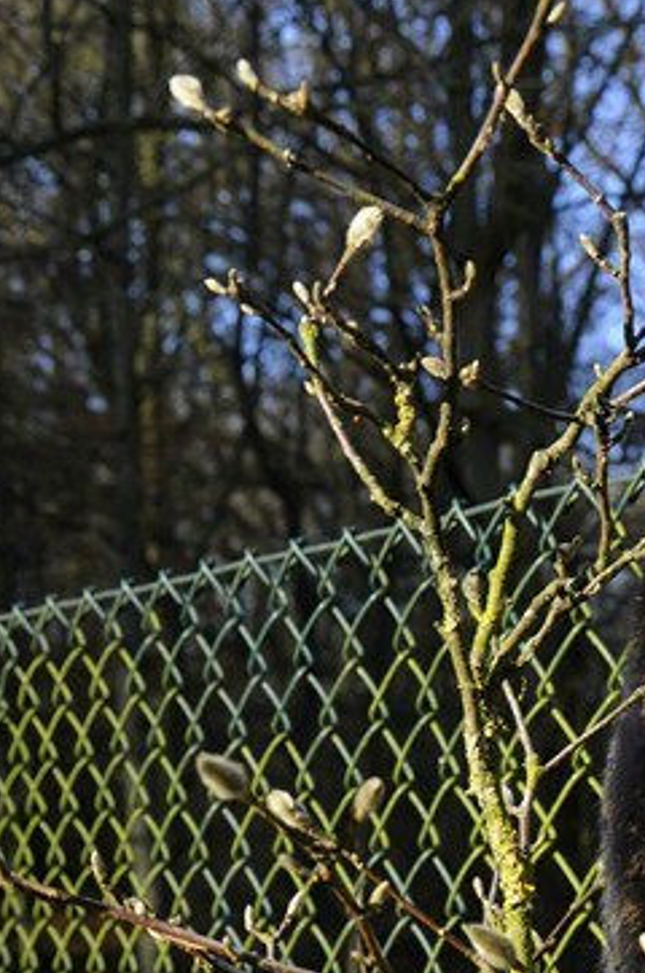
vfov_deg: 17.7
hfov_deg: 11.9
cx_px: 785
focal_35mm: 112
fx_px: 3021
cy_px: 1067
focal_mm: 30
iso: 200
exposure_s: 1/200
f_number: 8
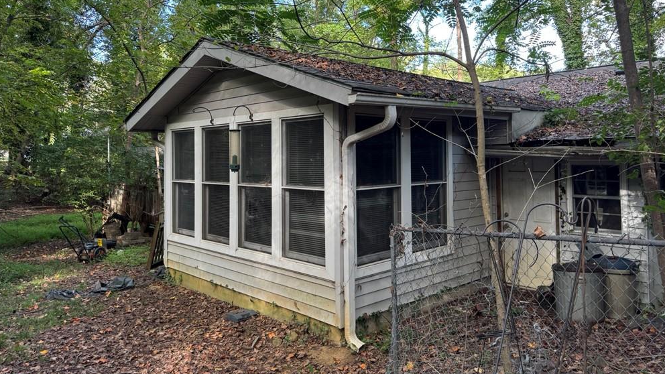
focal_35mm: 27
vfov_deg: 42.7
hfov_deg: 69.9
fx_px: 476
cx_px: 340
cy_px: 147
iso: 125
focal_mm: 6.76
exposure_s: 1/121
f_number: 1.78
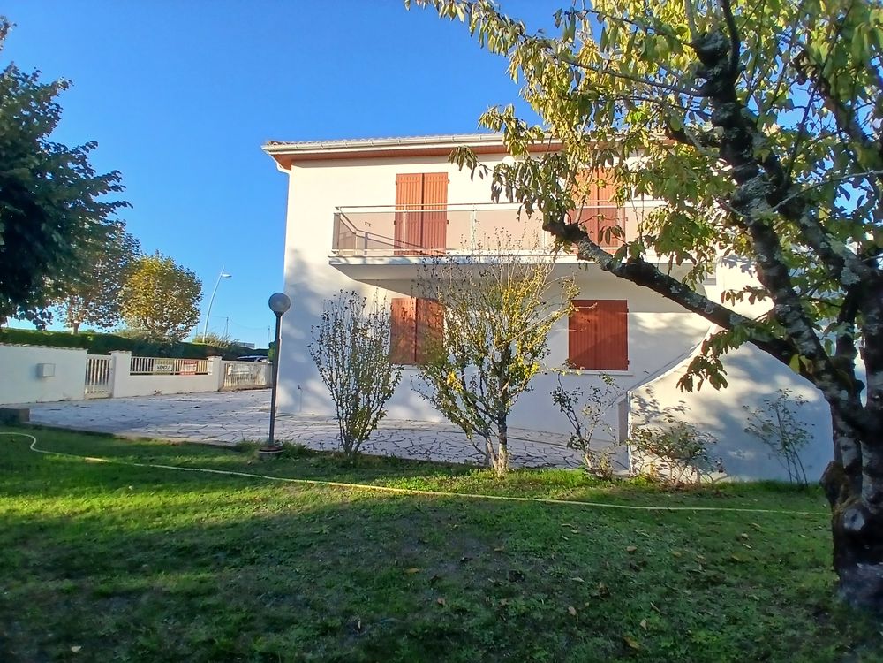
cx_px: 442
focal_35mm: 17
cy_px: 332
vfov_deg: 74.7
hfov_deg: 91.0
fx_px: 434
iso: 50
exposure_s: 1/545
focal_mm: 1.4
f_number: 2.2
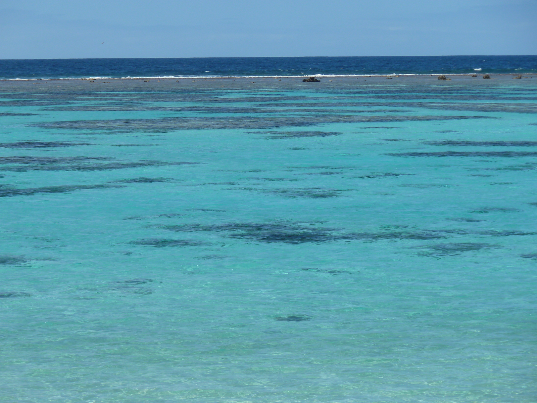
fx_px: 2622
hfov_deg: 11.7
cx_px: 268
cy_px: 202
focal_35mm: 169
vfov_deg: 8.8
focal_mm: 27.8
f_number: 5.6
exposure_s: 1/500
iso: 80
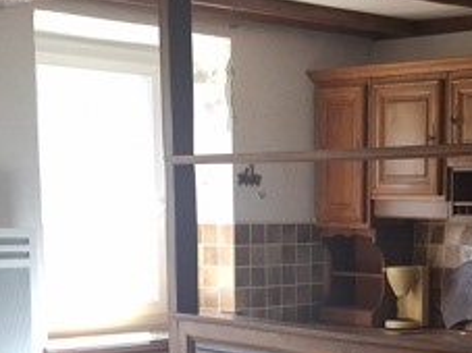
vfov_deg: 17.6
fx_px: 1104
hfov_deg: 23.7
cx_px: 397
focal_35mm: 81
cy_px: 376
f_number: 1.8
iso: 200
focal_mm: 5.54
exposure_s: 1/100
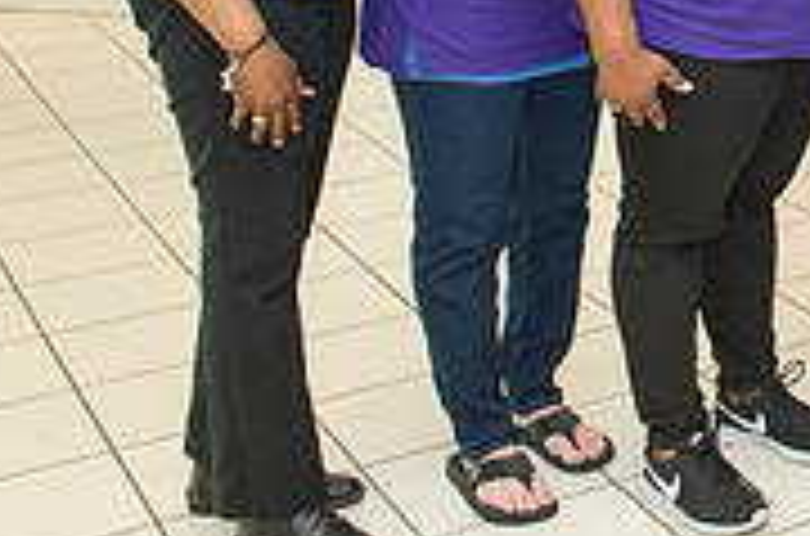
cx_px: 1161
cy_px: -185
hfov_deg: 21.1
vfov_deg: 15.3
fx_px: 1885
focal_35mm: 84
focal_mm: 26
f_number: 5.6
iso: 1250
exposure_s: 1/200
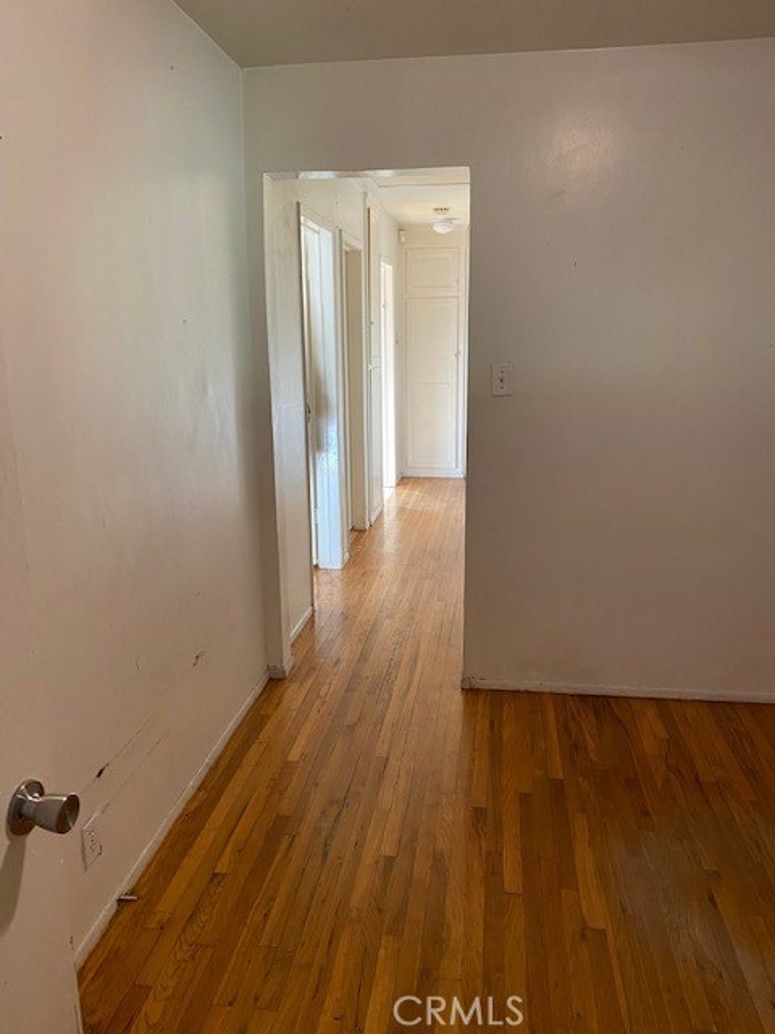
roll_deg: +1.7
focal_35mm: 26
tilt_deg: -12.1
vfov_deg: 67.3
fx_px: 776
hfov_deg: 53.1
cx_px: 388
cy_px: 517
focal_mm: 4.25
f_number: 1.8
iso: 160
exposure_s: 1/60
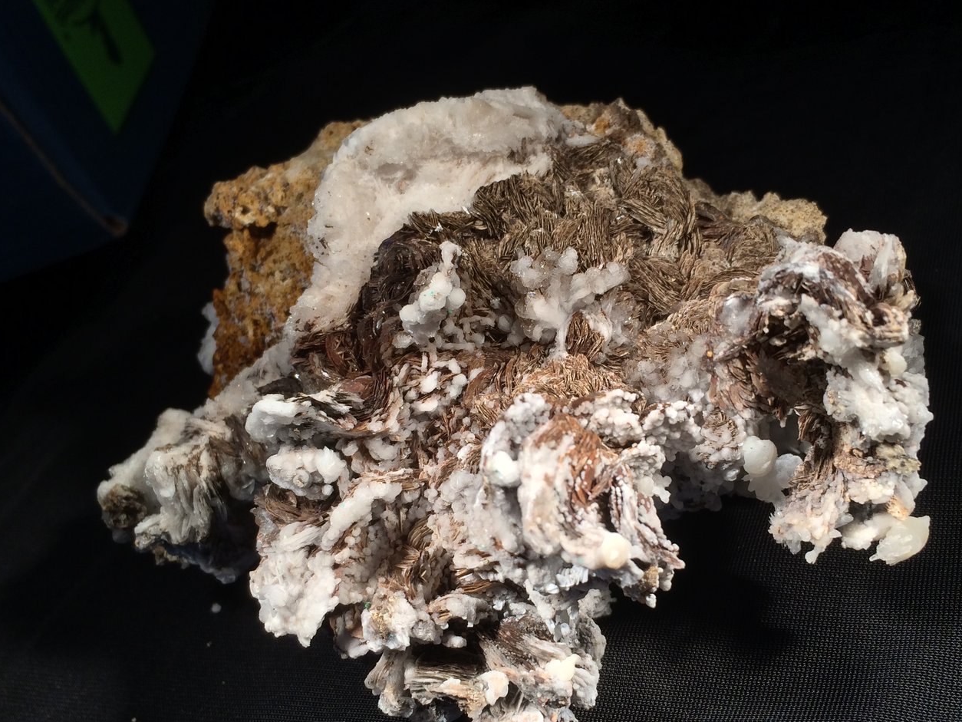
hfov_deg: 50.0
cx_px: 548
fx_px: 1028
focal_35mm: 37
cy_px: 410
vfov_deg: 38.6
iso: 32
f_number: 2.2
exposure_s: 1/163
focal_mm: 4.15
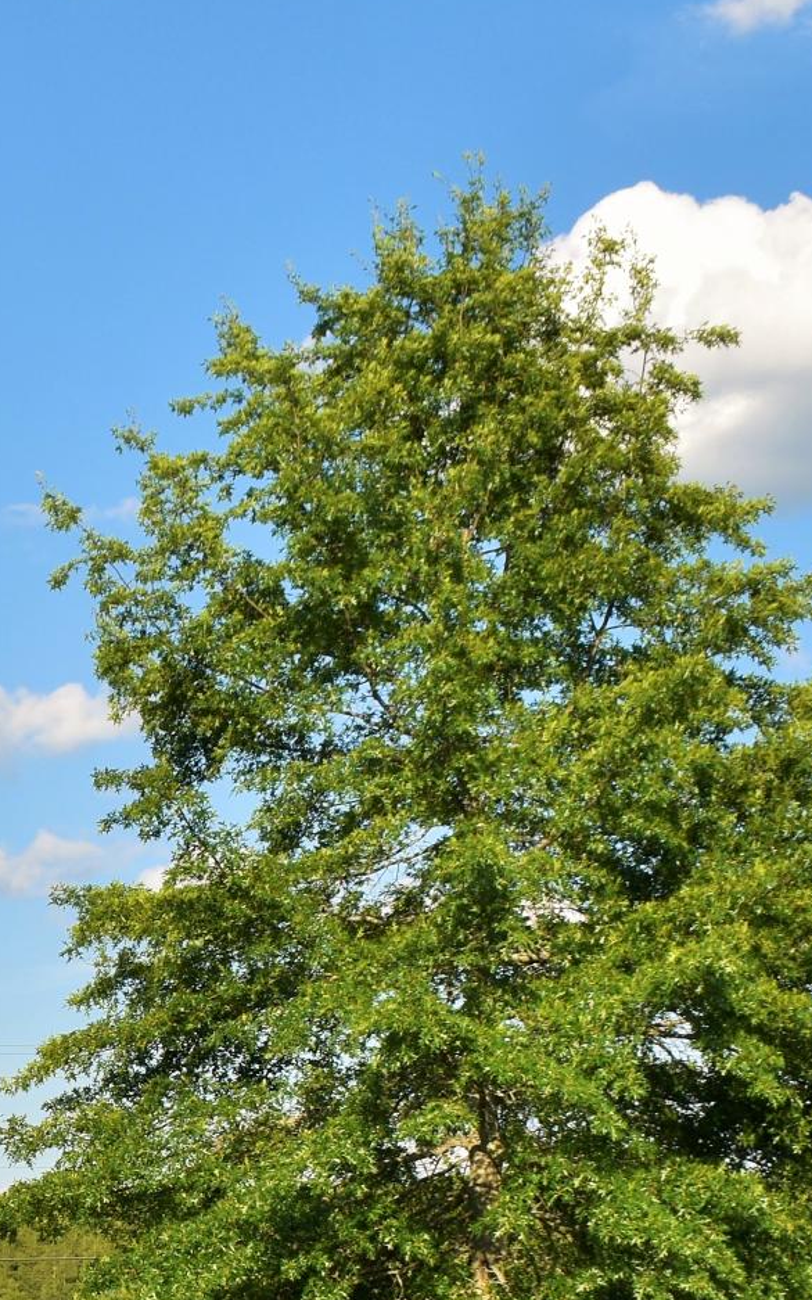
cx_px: -148
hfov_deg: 14.4
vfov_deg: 22.8
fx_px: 3117
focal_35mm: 88
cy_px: 1235
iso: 100
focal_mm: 18
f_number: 9
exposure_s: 1/200
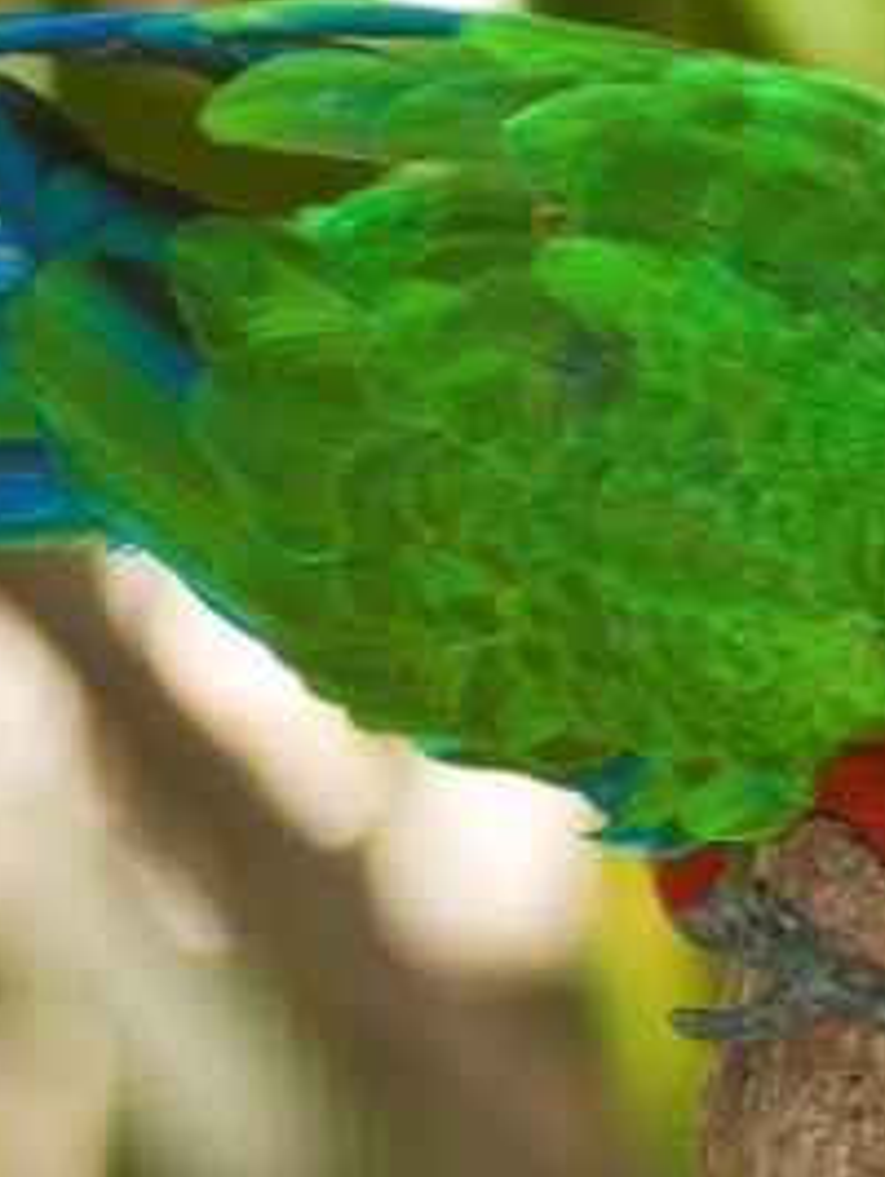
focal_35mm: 489
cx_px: 564
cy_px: 540
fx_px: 16647
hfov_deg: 3.0
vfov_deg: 4.0
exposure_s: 1/200
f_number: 4.5
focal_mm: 145
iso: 500
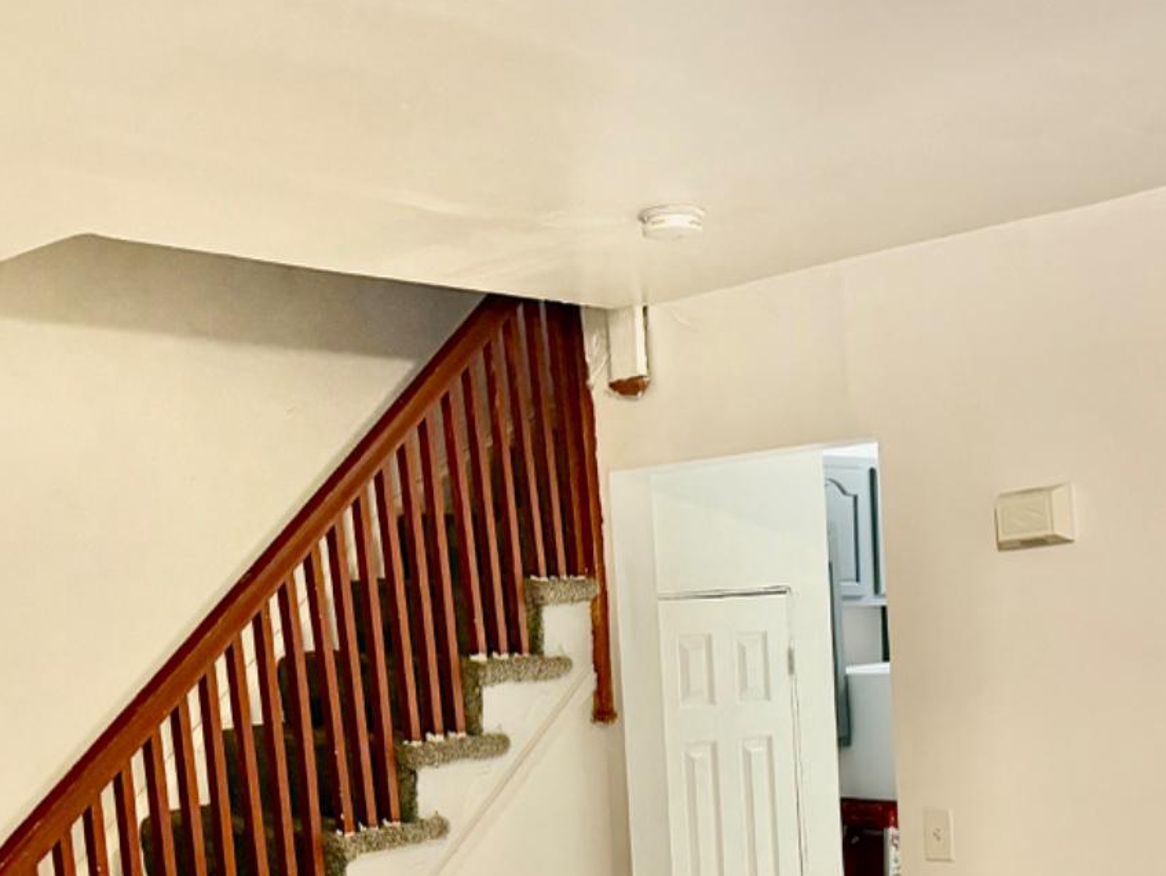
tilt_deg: -1.8
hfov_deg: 33.1
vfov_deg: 24.7
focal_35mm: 58
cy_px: 729
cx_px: 702
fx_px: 1954
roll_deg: +3.0
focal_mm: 6.76
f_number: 1.78
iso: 500
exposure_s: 1/60
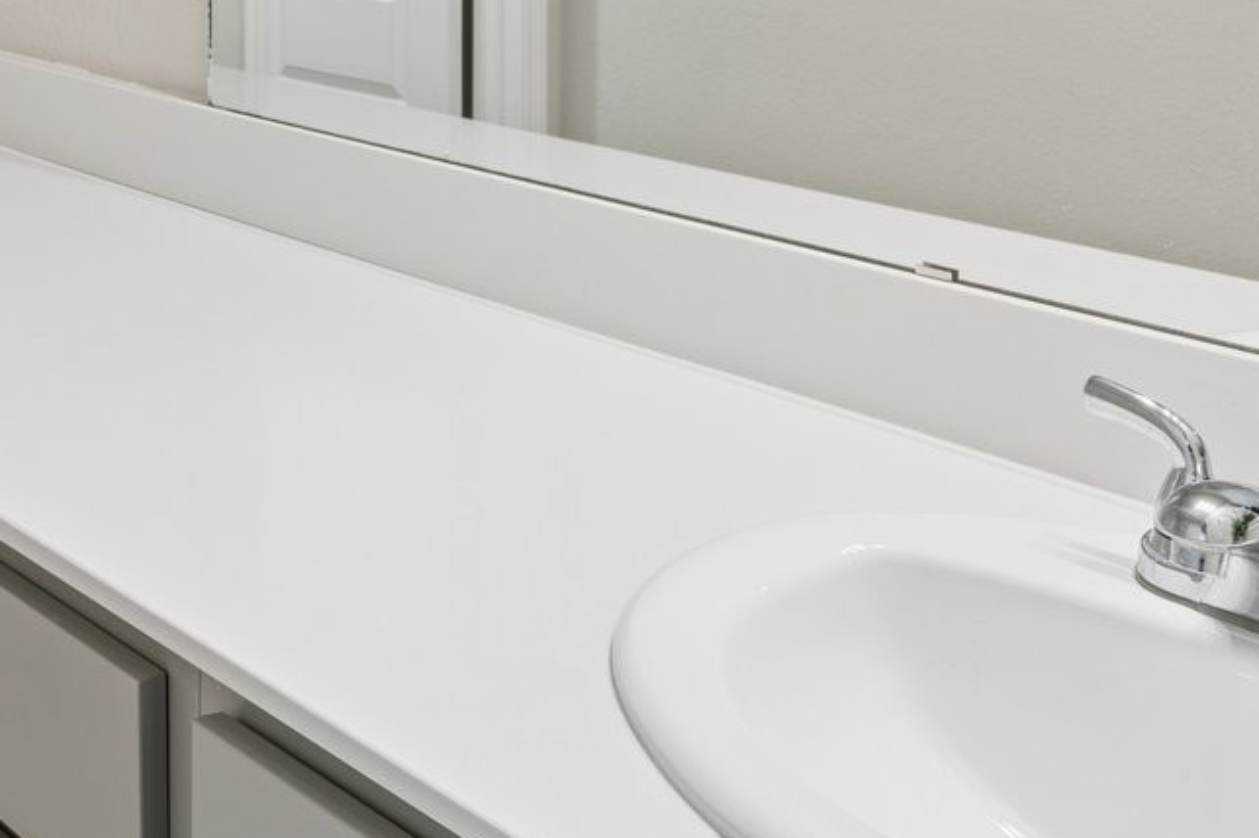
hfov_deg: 37.4
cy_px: -212
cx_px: 235
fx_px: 1783
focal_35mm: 51
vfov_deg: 23.7
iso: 100
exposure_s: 1/5
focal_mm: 16
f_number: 8
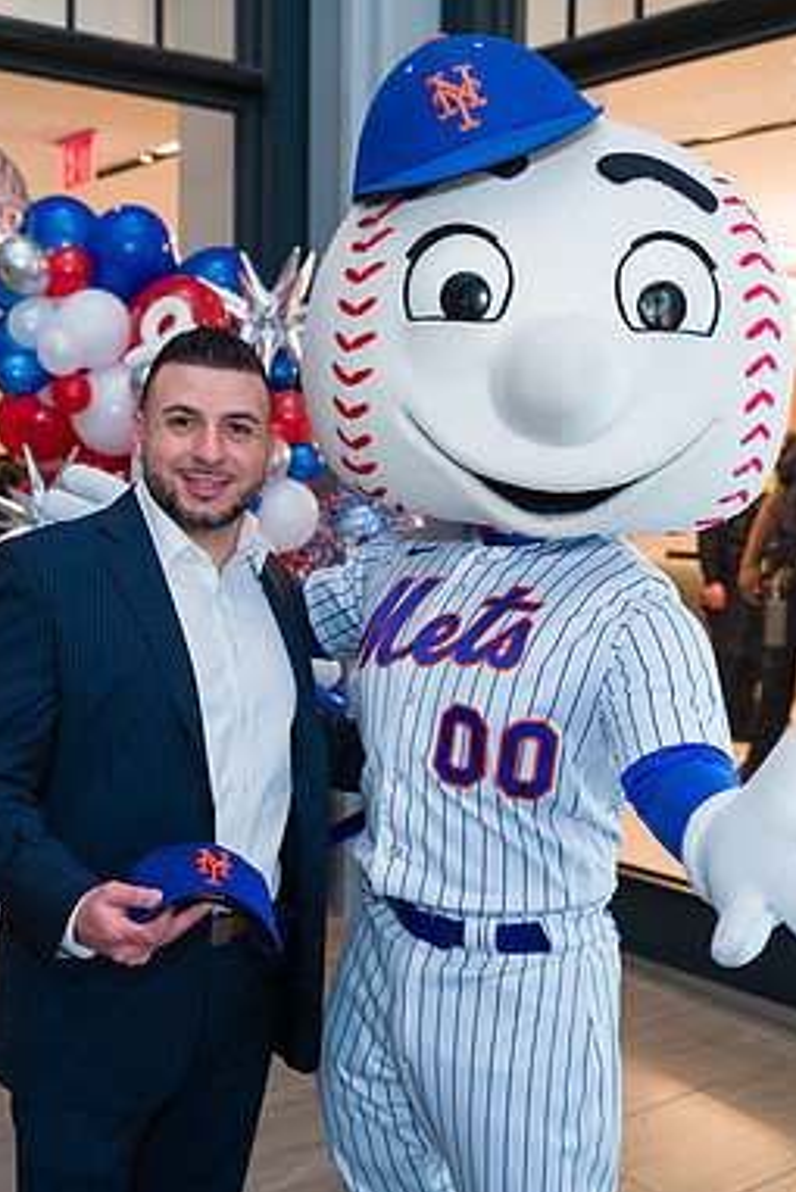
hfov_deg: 28.7
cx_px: 368
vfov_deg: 41.9
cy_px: 596
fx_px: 1557
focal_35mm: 47
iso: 400
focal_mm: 31
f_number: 4
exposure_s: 1/200
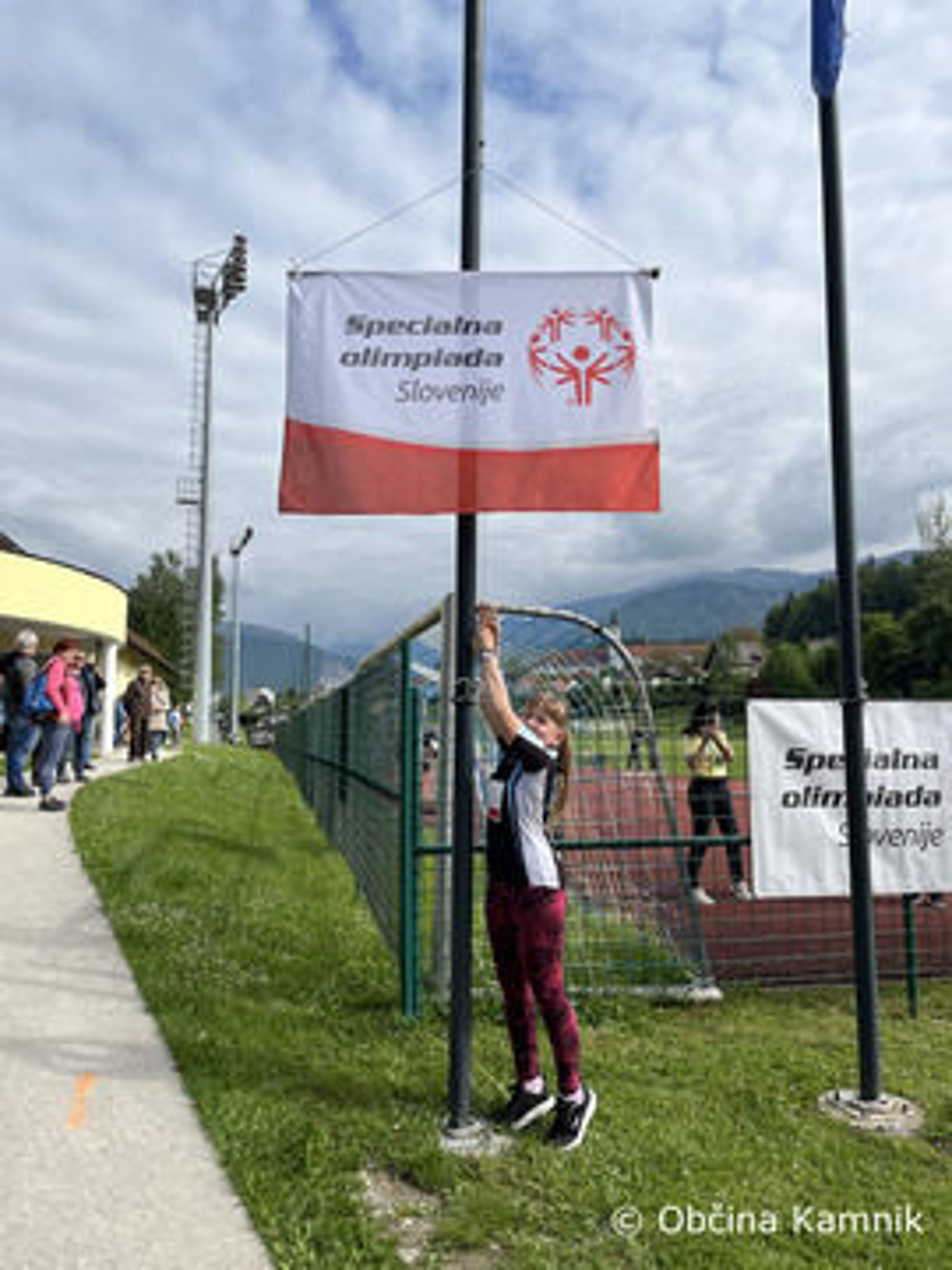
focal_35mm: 26
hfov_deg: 53.1
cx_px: 476
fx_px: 953
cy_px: 635
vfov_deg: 67.3
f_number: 1.6
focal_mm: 5.1
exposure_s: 1/4310
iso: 50
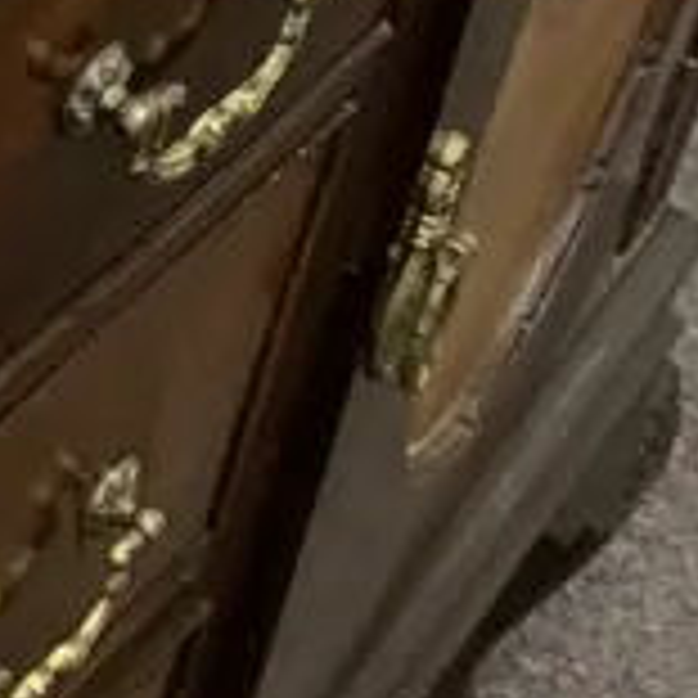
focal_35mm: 152
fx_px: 3468
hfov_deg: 9.8
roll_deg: -4.1
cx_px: -1090
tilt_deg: -27.2
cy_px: -968
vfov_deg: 10.1
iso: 50
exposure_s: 1/50
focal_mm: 4.25
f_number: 1.8
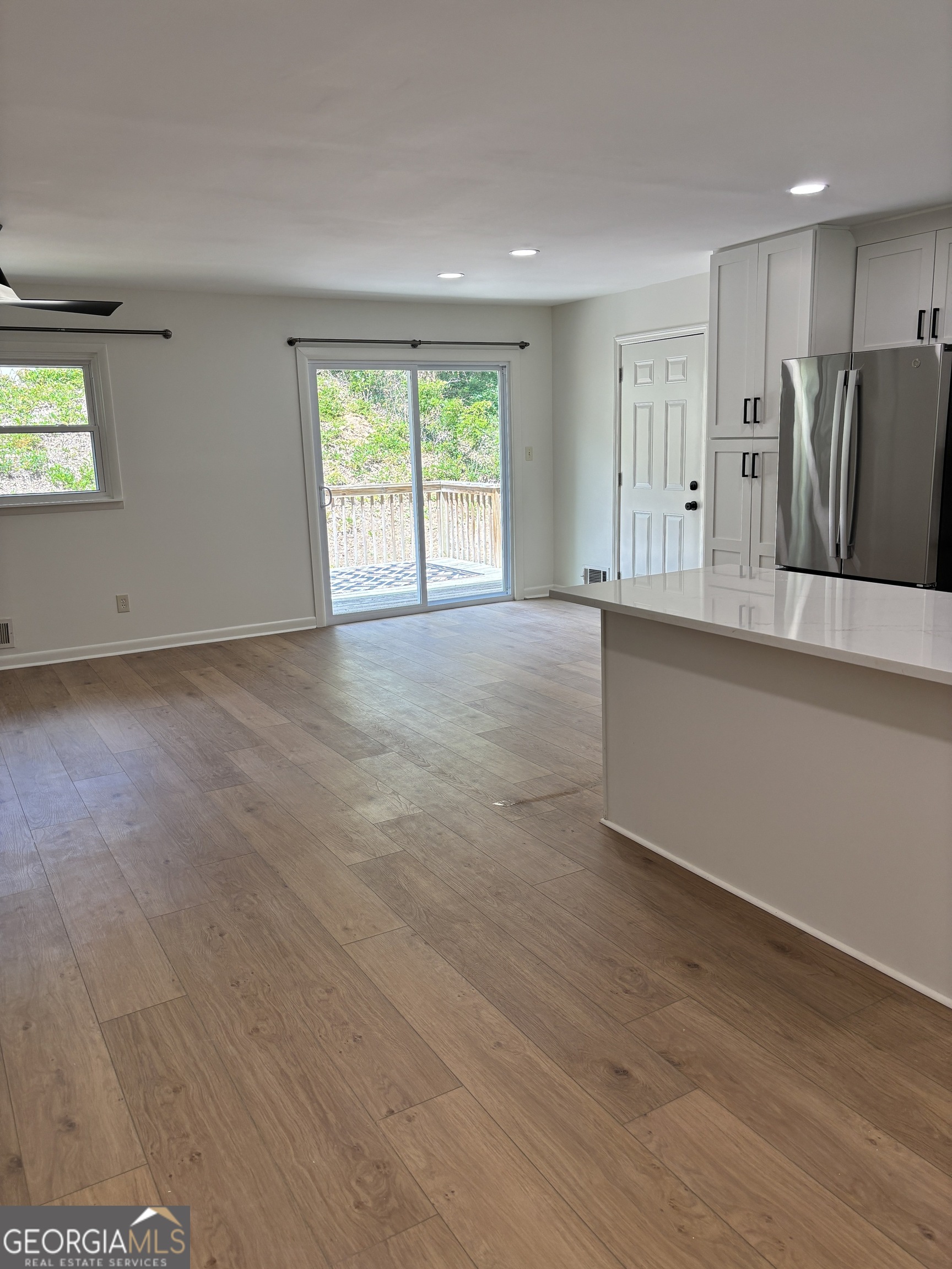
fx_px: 953
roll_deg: +1.2
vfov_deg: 67.3
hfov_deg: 53.1
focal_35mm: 26
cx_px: 476
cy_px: 634
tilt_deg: -12.6
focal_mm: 5.96
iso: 64
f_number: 1.6
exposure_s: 1/166
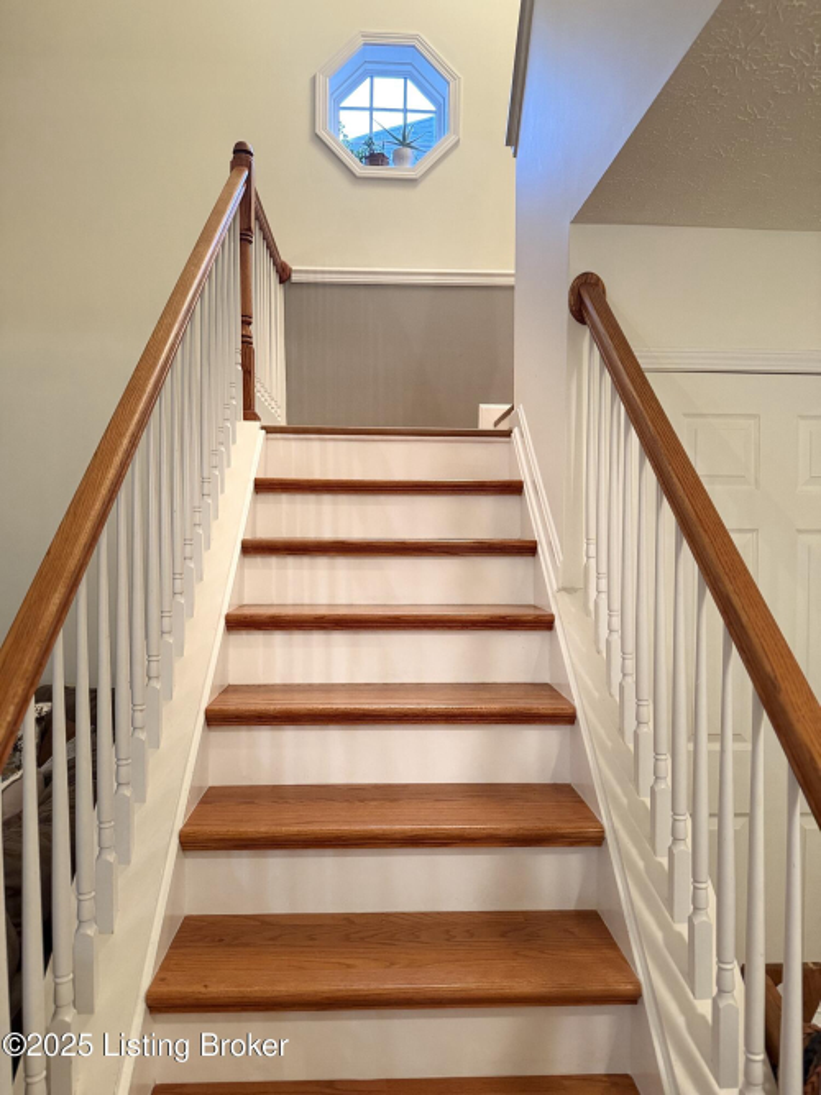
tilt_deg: -0.4
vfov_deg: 71.6
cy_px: 548
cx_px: 410
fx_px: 759
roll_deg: -0.3
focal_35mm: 24
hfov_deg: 56.8
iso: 400
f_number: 1.78
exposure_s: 1/60
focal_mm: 6.76
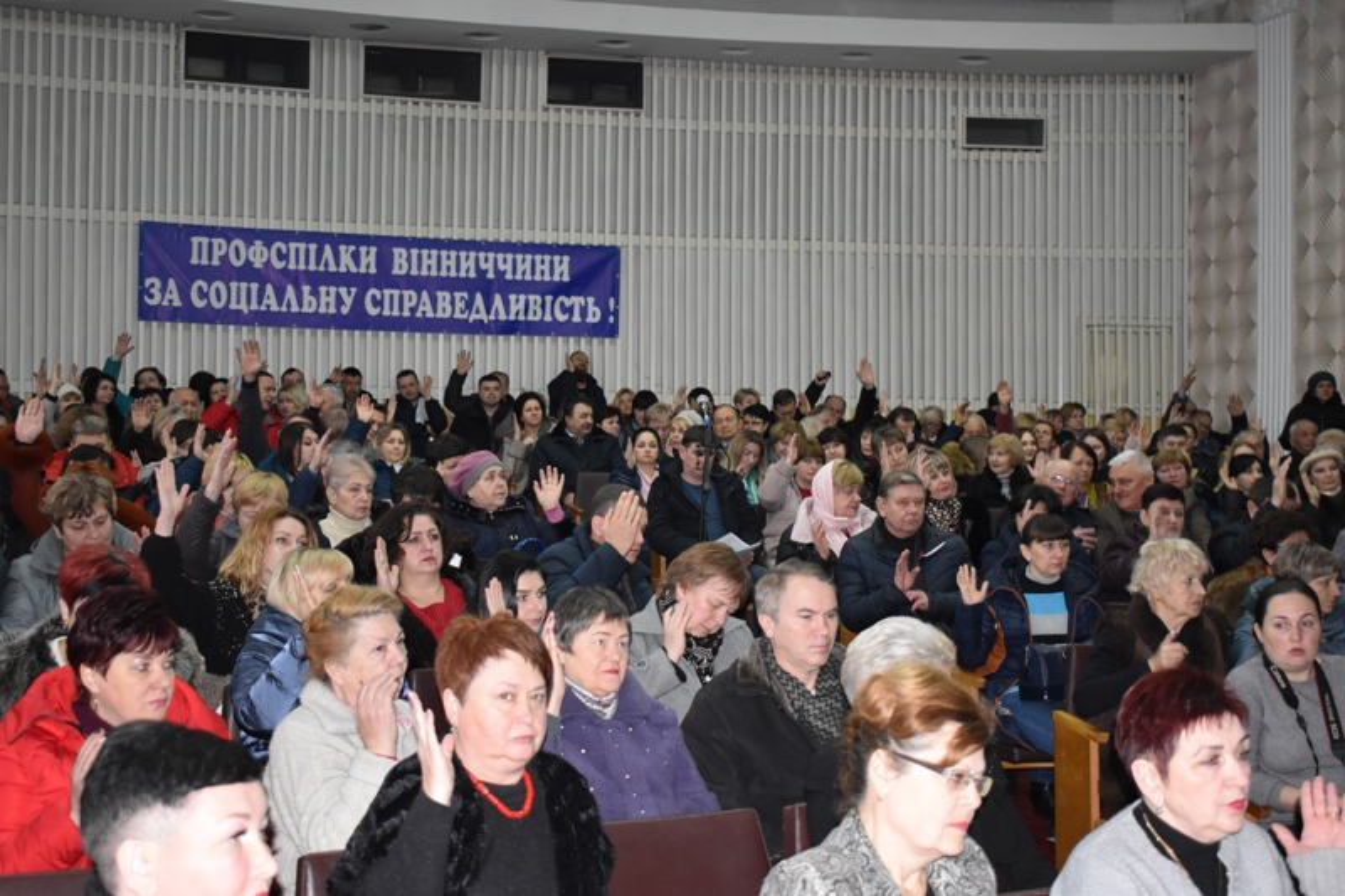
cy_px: 448
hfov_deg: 42.3
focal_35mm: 46
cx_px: 672
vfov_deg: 28.9
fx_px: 1737
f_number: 4.2
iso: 1600
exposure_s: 1/80
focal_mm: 31
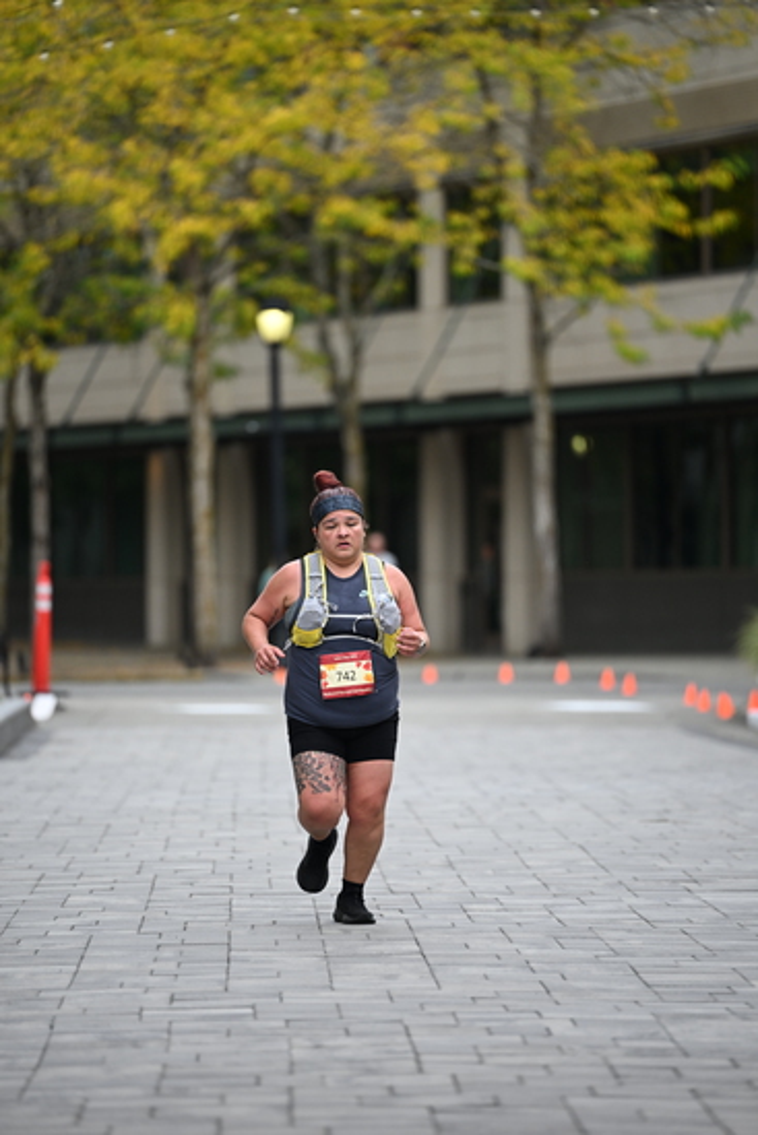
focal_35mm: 200
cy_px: 568
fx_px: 6312
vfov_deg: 10.3
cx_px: 379
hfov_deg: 6.9
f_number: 2.8
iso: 640
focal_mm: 200
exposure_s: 1/2500
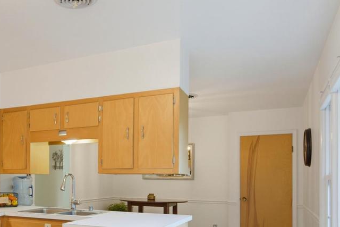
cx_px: 61
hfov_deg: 49.5
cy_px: 176
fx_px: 340
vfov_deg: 35.9
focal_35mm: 36
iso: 800
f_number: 8
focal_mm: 16
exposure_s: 1/10
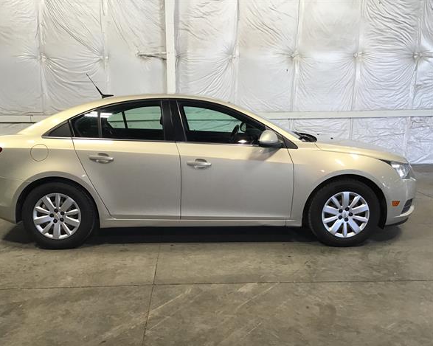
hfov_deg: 54.2
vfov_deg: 44.5
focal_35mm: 33
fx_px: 423
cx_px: 199
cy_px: 176
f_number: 2.4
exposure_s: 1/30
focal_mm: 3.3
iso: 50
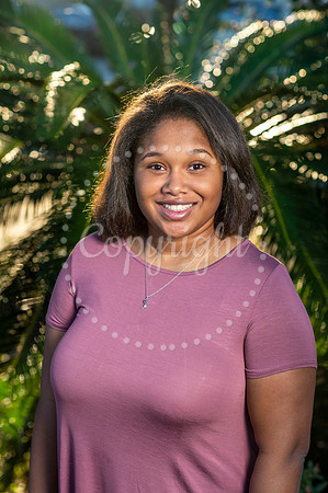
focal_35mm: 85
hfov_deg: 16.0
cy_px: 246
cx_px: 164
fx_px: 1164
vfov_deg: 23.9
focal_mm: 85
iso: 200
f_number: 4
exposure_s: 1/250
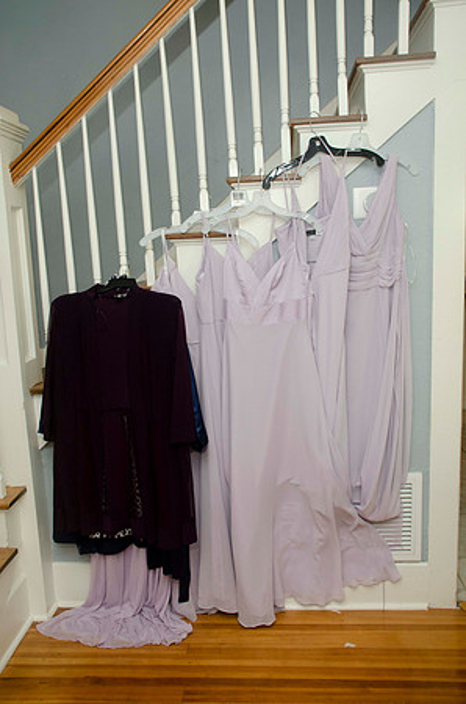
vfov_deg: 57.3
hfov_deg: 39.8
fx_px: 644
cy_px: 352
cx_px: 233
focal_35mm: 33
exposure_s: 1/60
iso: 400
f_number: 5.6
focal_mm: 22
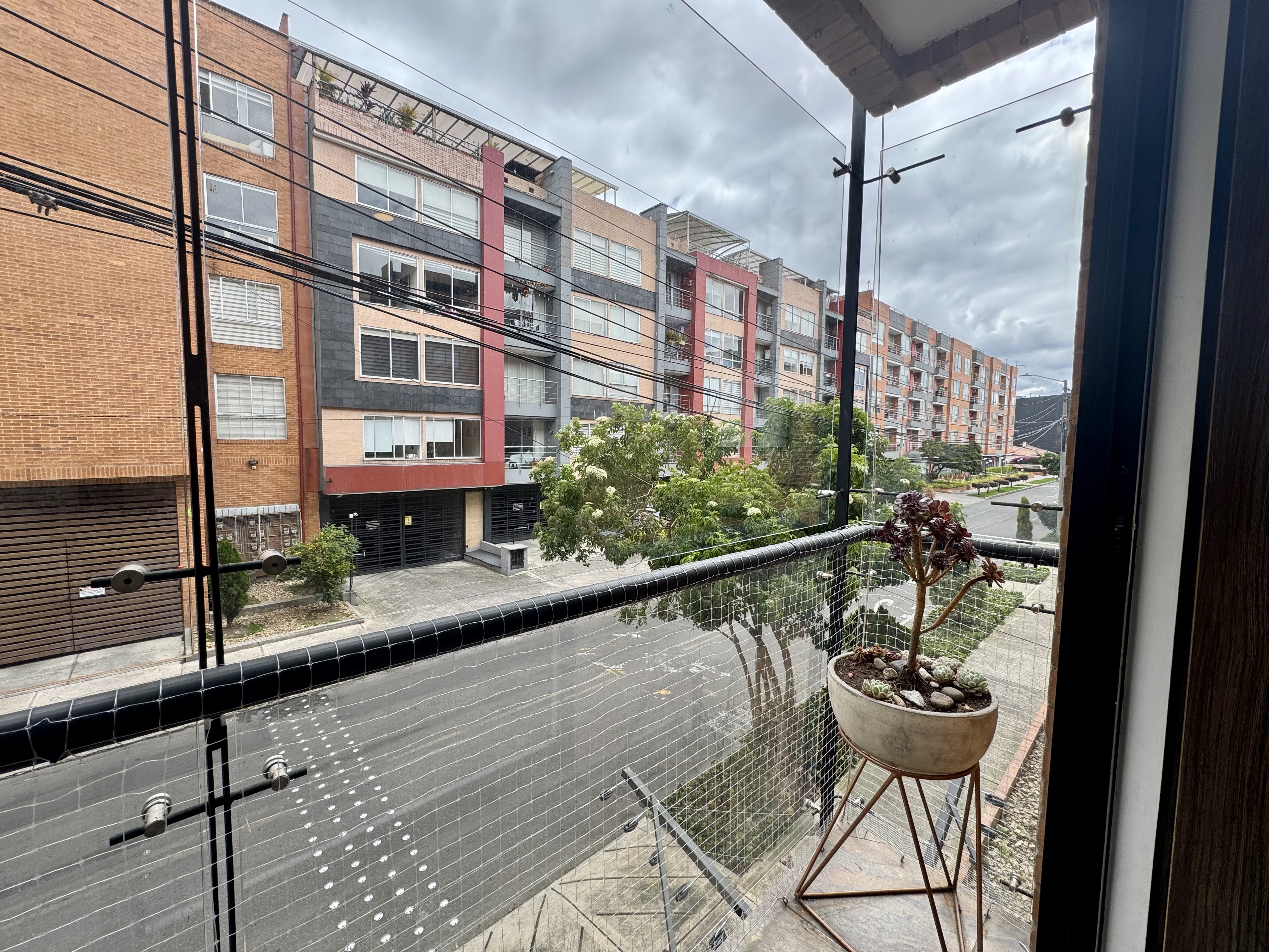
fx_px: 513
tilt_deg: -4.9
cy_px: 476
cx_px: 634
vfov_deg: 85.7
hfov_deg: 102.1
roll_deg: -0.4
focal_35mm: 14
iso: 40
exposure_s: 1/512
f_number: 2.2
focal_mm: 2.22
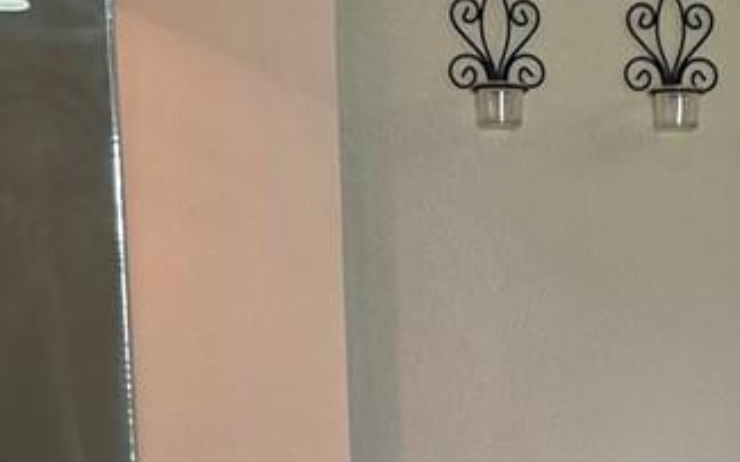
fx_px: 2420
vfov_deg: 10.4
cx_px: 765
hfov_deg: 17.0
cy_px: 783
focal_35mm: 120
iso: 160
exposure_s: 1/120
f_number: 1.7
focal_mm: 6.3
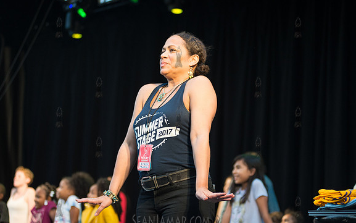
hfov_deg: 25.2
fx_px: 796
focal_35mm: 82
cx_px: 178
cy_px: 116
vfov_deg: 15.9
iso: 1600
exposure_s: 1/1000
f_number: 2.8
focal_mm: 80
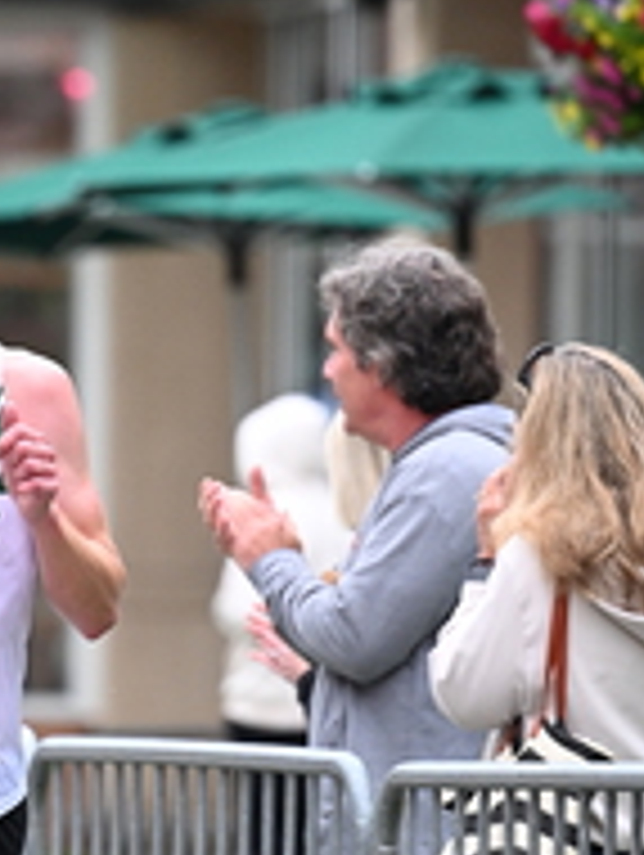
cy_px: 418
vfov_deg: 3.9
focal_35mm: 514
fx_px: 12722
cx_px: 61
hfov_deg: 2.9
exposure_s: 1/800
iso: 1600
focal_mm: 185
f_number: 2.8
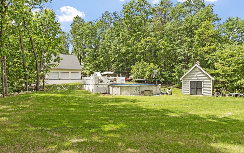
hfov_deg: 79.6
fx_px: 146
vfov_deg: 55.0
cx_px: 120
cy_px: 83
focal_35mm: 22
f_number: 8
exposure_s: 1/125
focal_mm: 14
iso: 200
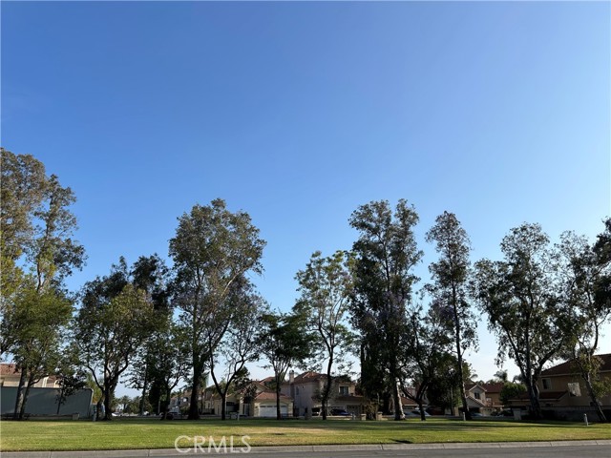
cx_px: 306
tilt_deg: +22.4
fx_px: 459
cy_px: 229
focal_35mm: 26
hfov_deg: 67.3
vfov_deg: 53.1
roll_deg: -0.7
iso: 50
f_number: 1.5
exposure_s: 1/4274
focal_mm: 5.7
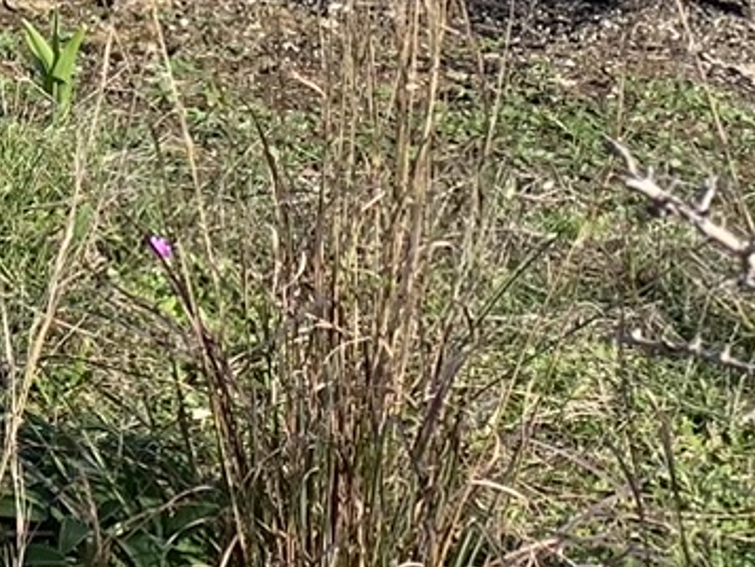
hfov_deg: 12.4
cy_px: -685
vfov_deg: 9.2
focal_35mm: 149
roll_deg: +1.1
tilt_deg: -6.1
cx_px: -508
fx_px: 3251
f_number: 1.8
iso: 25
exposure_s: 1/1368
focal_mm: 4.25
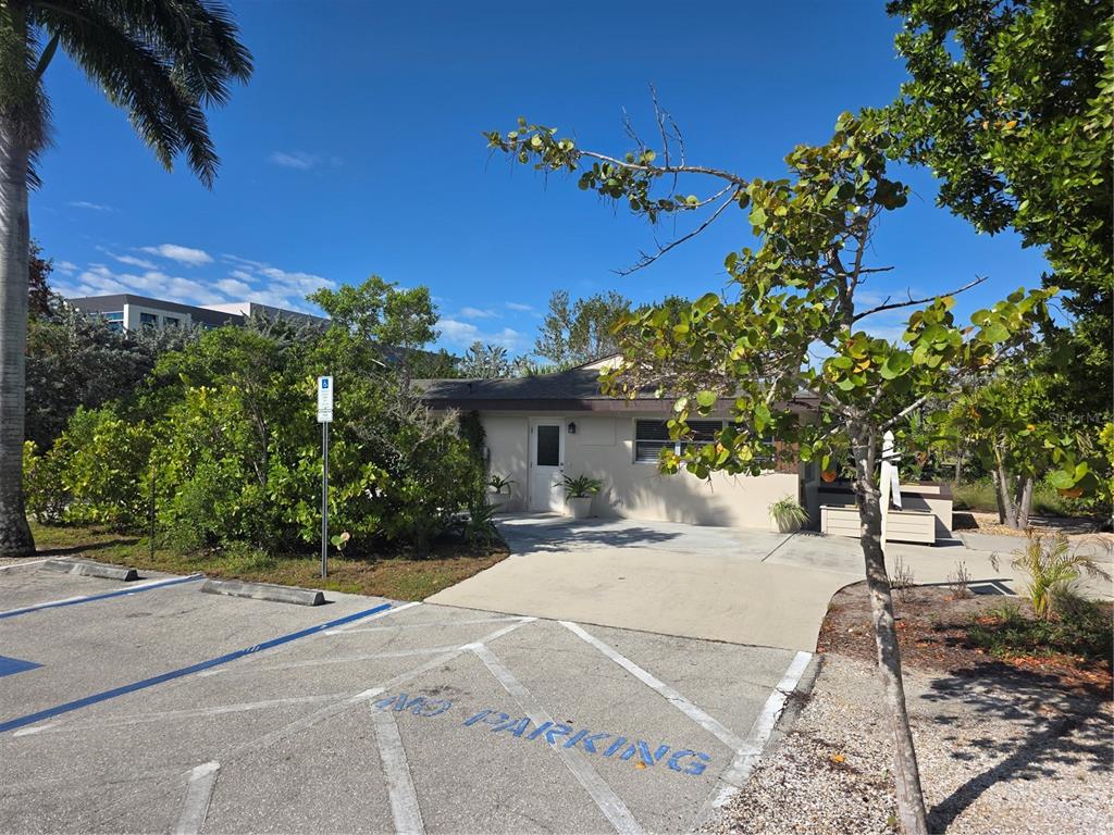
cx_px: 557
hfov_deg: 73.9
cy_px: 418
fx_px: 740
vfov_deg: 58.9
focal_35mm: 23
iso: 80
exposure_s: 1/7626
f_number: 1.7
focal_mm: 6.3
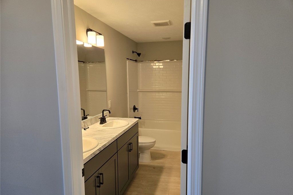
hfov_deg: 73.8
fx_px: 195
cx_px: 147
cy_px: 106
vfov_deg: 53.0
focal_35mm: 24
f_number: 1.8
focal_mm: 5.4
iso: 160
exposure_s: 1/120
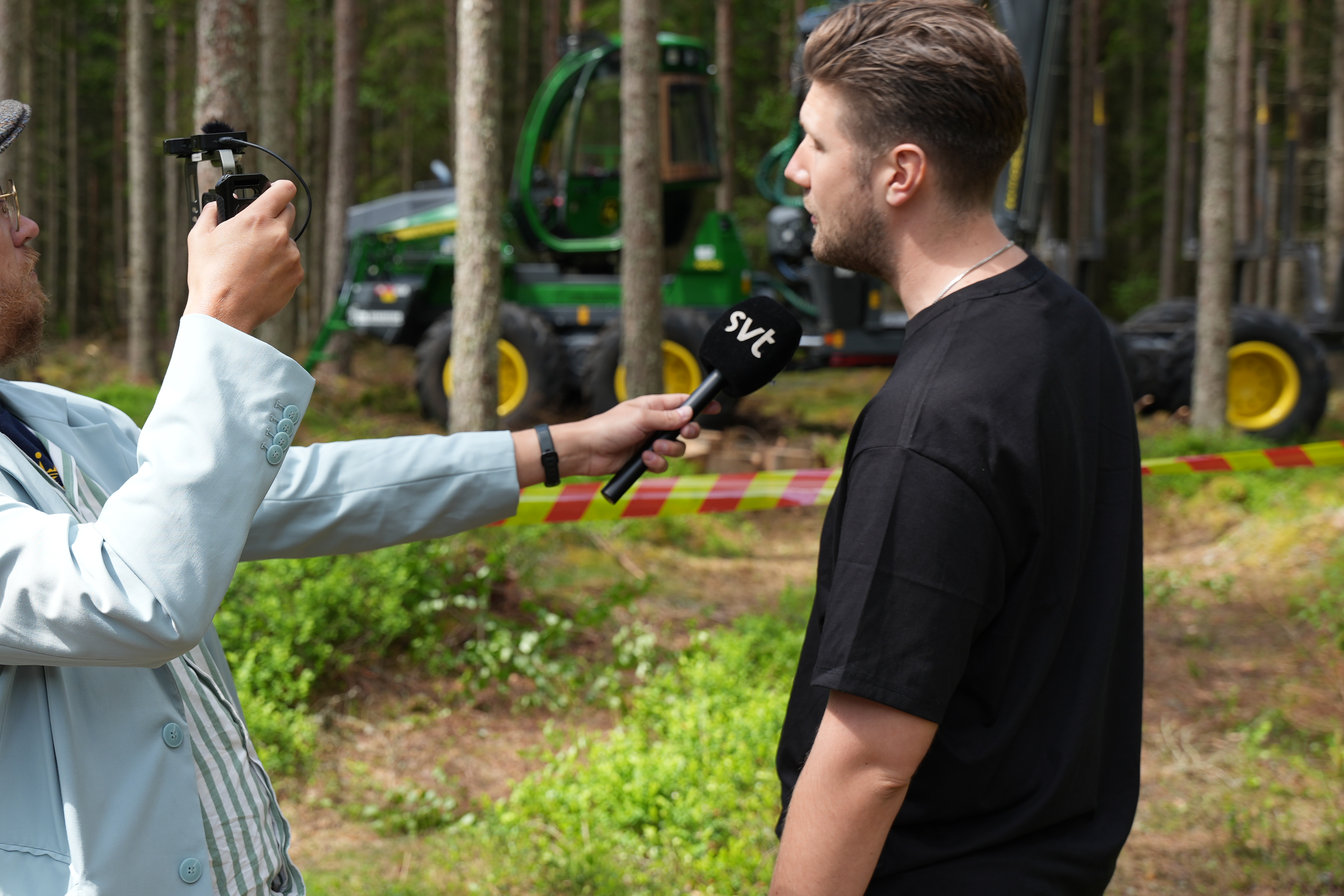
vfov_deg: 23.4
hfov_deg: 34.2
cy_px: 411
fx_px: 2165
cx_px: 476
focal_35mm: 58
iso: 100
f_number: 4
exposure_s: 1/160
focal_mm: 37
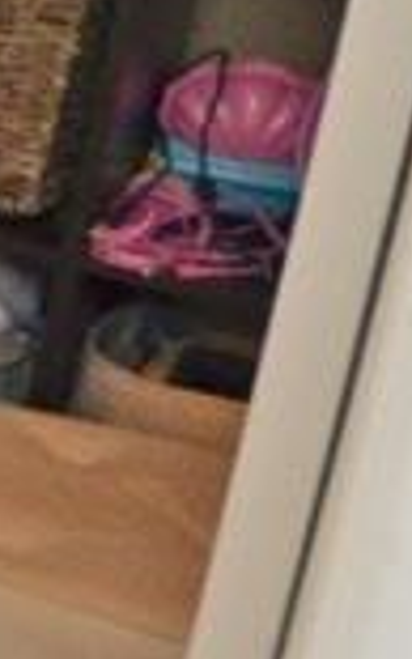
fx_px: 2118
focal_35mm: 118
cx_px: -2204
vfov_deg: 16.2
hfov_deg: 4.9
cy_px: -319
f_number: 4.5
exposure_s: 1/60
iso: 800
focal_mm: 8
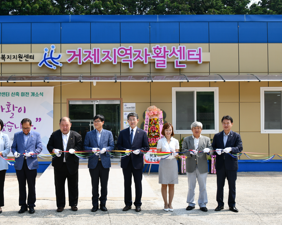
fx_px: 384
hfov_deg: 39.9
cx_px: 96
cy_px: 131
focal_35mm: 46
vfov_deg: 32.7
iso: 200
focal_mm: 34
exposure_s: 1/250
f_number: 10
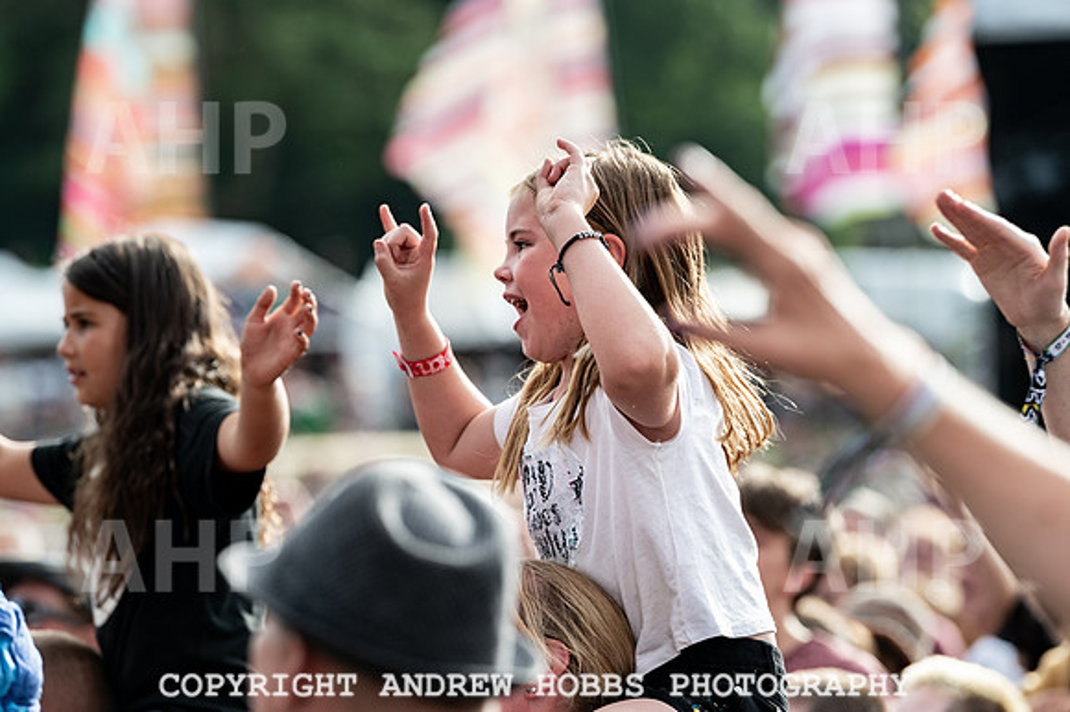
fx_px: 5472
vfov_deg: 7.4
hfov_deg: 11.2
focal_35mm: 184
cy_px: 356
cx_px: 535
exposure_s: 1/500
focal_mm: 175
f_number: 4
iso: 100
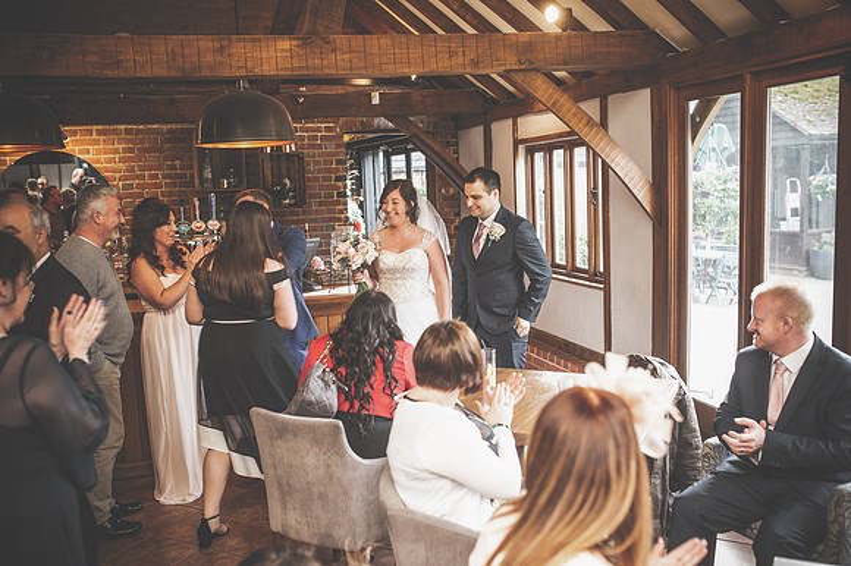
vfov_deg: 37.8
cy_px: 283
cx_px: 426
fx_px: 827
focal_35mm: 35
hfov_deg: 54.5
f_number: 2.8
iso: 640
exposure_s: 1/100
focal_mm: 35
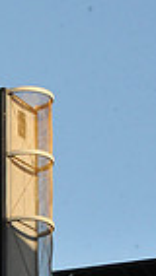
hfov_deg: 3.3
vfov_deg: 5.9
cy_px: 231
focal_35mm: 367
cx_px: -294
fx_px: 2696
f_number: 14
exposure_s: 1/800
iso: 1600
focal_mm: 86
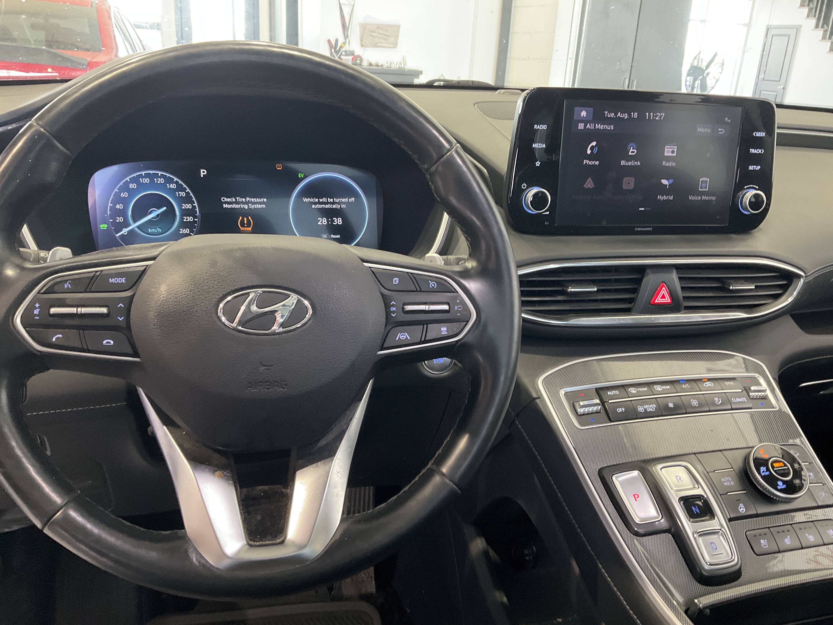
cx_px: 416
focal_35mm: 29
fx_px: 698
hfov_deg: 61.7
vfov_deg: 48.2
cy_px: 312
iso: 320
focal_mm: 3
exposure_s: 1/56
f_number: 1.8
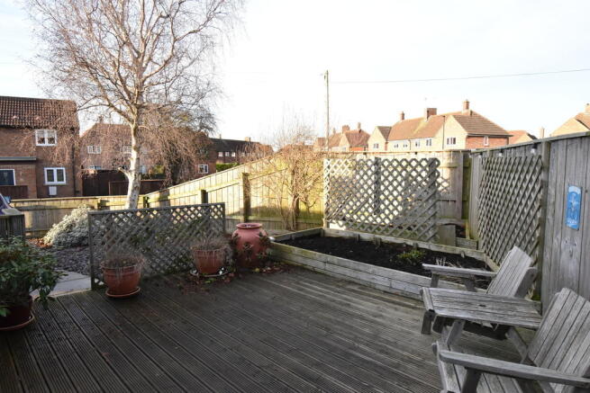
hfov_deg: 77.3
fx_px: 369
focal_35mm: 22
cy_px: 196
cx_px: 295
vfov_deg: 56.2
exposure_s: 1/250
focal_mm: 15
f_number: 8
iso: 800
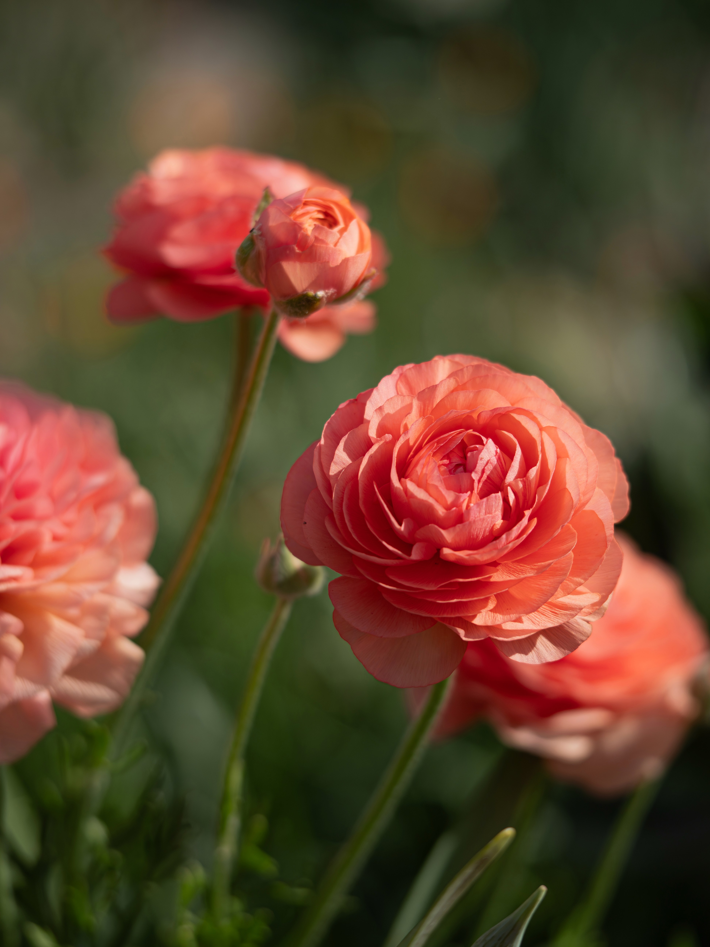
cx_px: 355
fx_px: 3282
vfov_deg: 16.4
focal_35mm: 120
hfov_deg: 12.3
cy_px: 474
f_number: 2.8
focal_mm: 60
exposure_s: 1/3200
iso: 200
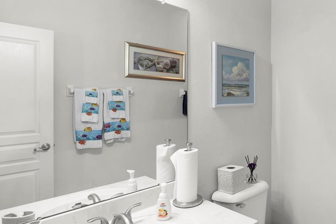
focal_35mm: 25
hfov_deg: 67.4
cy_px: 101
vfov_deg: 51.2
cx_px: 248
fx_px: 233
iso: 100
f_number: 8
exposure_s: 1/3.33
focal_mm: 10
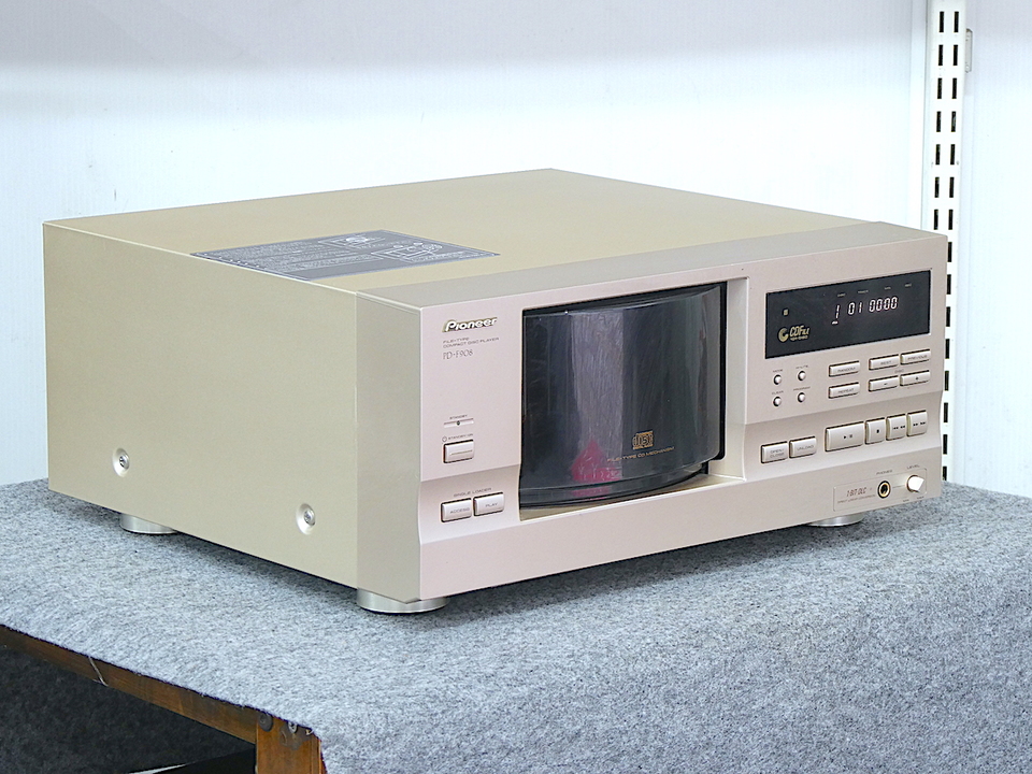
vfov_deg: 12.9
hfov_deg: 17.1
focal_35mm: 115
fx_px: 3428
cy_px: 387
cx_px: 516
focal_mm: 20.6
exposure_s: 1/2.5
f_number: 5.1
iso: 200
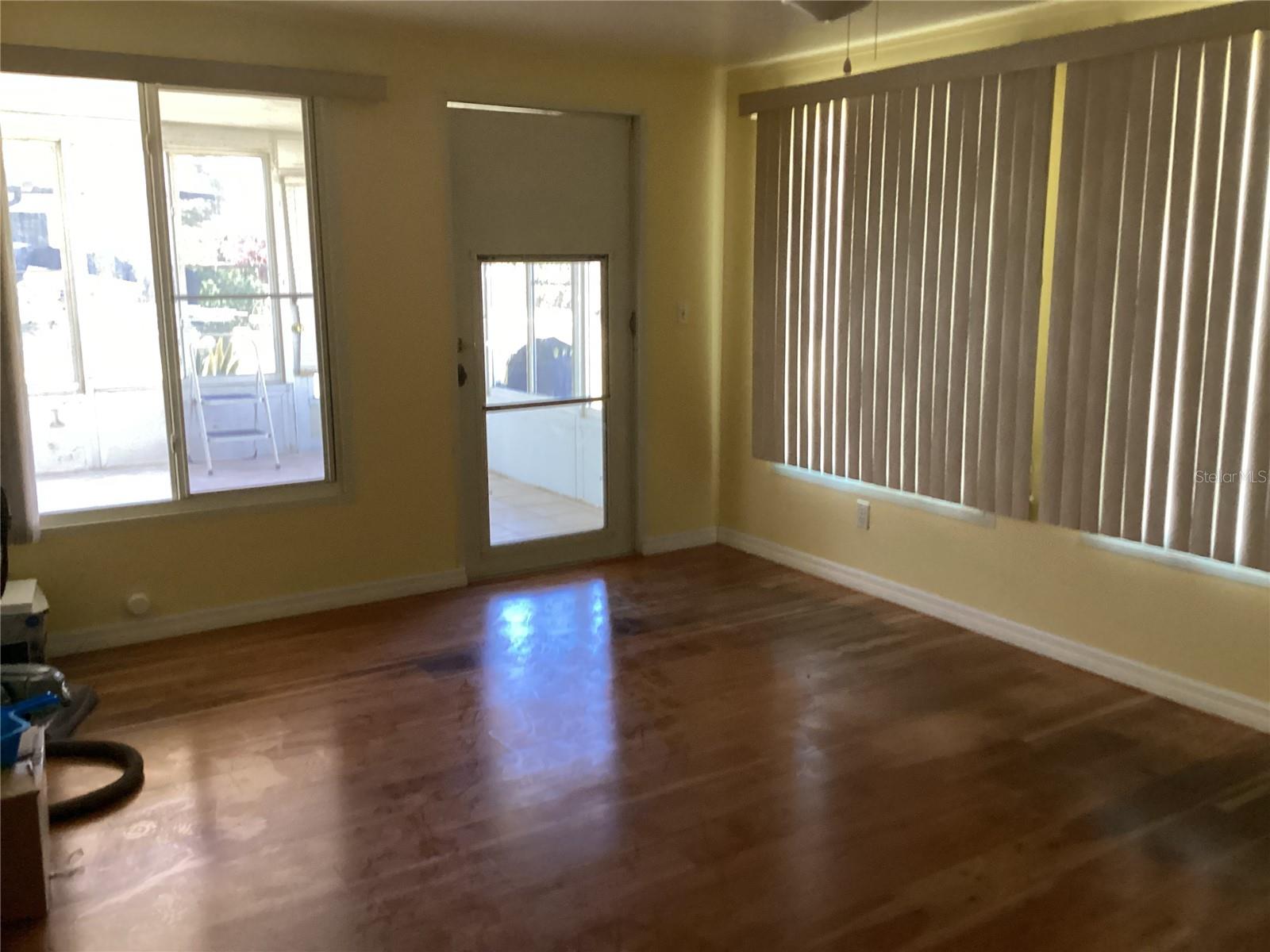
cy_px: 476
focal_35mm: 31
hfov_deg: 58.4
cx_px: 635
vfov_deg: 45.4
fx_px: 1137
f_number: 2.4
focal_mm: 3.3
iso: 250
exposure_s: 1/60
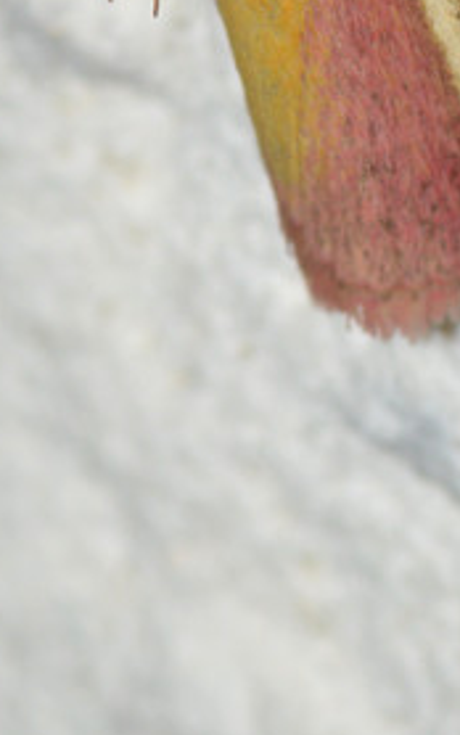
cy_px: -95
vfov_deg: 5.9
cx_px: 249
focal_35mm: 352
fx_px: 7053
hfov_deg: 3.7
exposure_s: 1/200
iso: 100
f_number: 18
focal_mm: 100
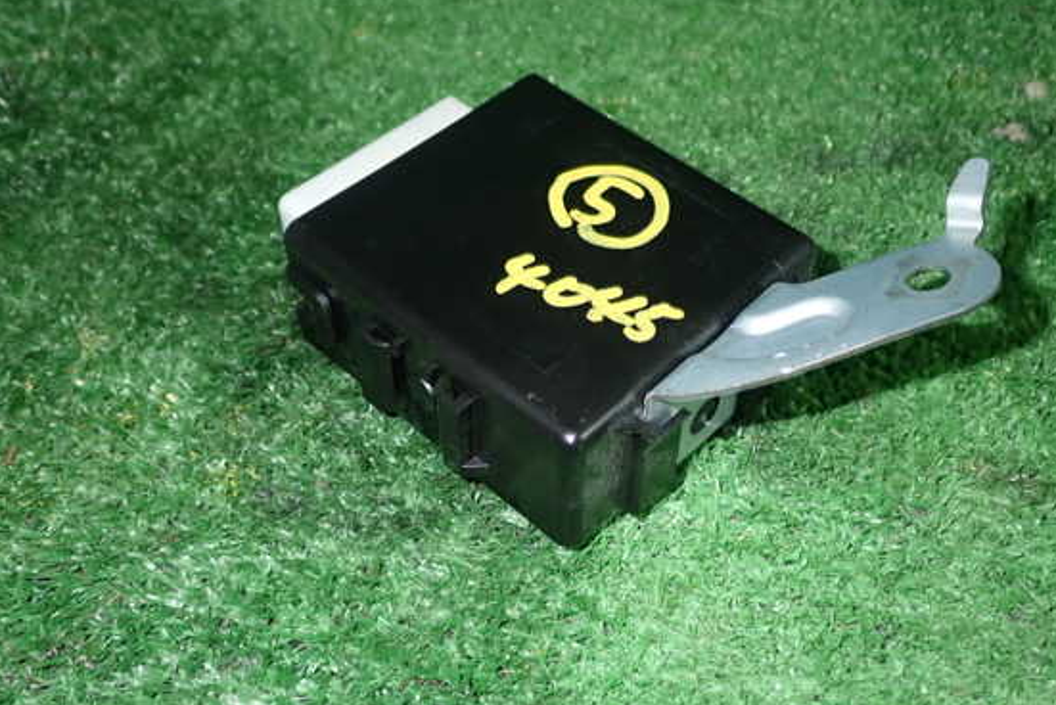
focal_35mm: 43
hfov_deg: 45.4
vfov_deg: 31.2
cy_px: 330
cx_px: 569
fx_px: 1262
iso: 320
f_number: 8
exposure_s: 1/40
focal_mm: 6.83
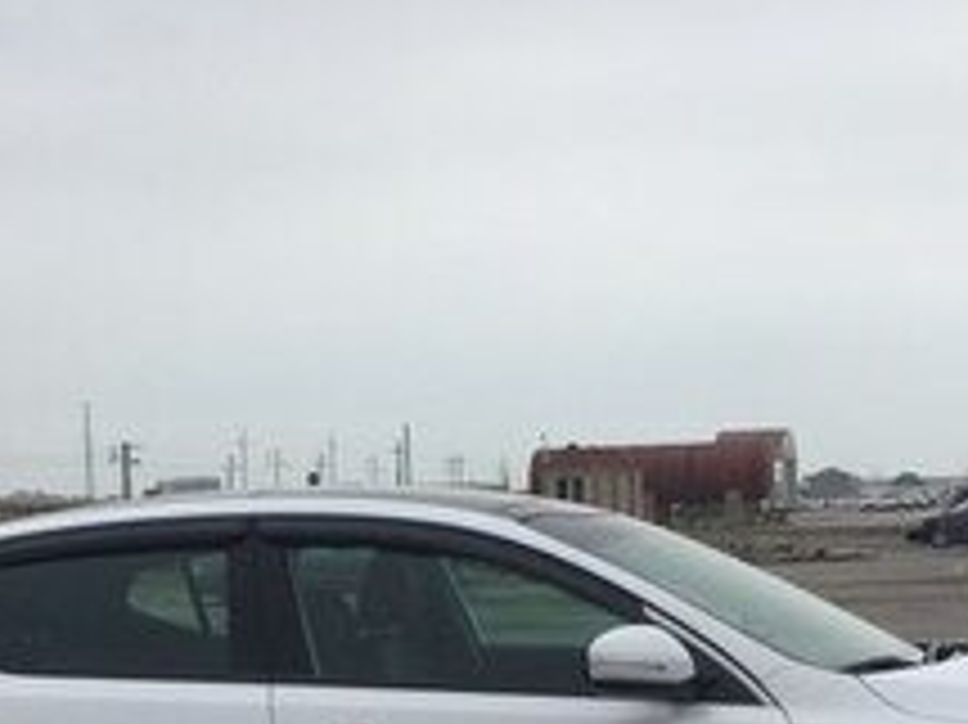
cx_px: 365
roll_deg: +1.9
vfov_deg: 16.0
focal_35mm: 89
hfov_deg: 22.0
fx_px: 2487
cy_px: 852
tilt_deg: -4.9
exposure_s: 1/565
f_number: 2.2
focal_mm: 4.15
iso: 32
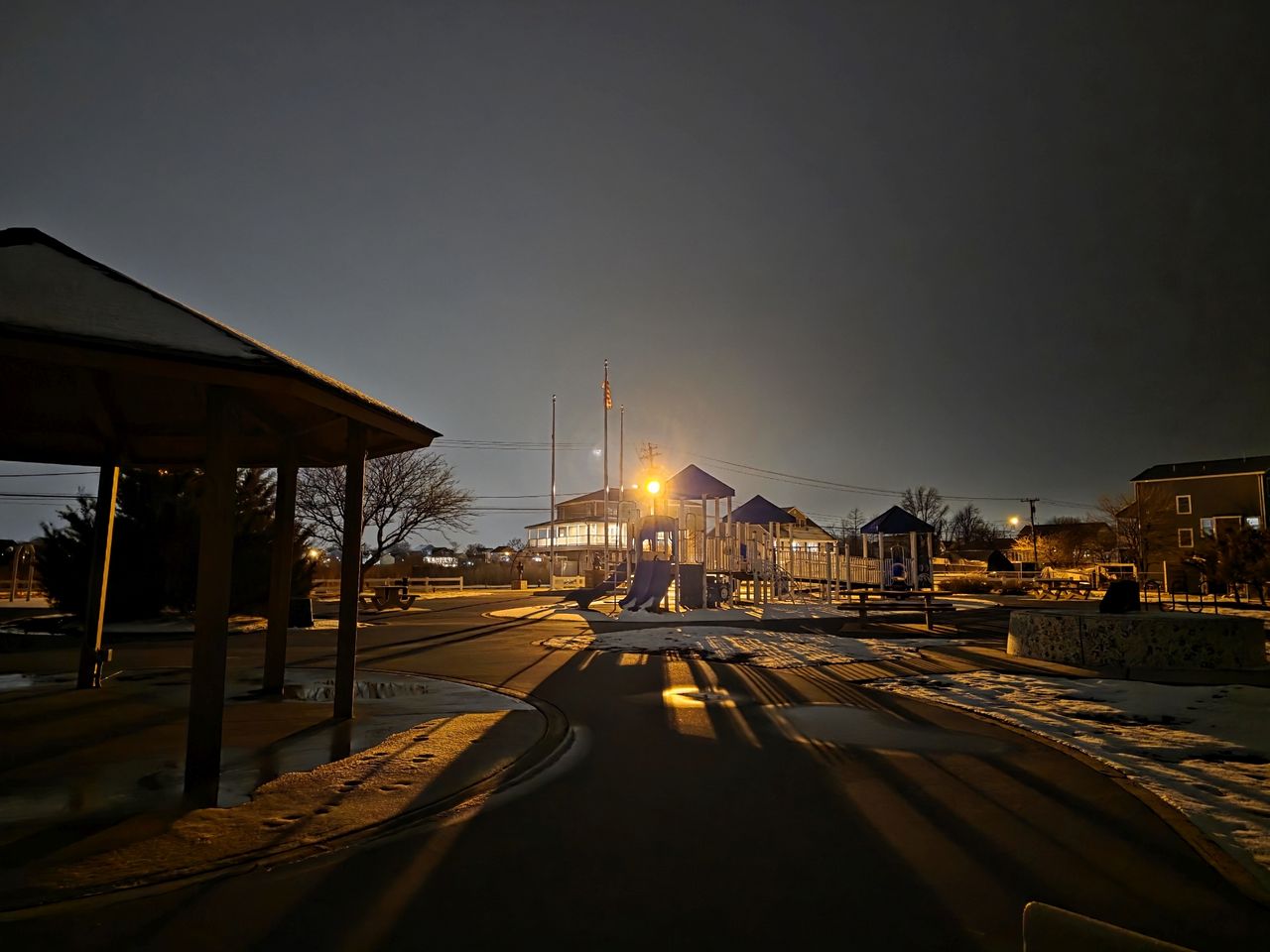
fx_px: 844
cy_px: 476
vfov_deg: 58.9
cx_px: 635
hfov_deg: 73.9
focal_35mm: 23
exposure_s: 1/15
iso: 3200
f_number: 1.7
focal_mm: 6.3
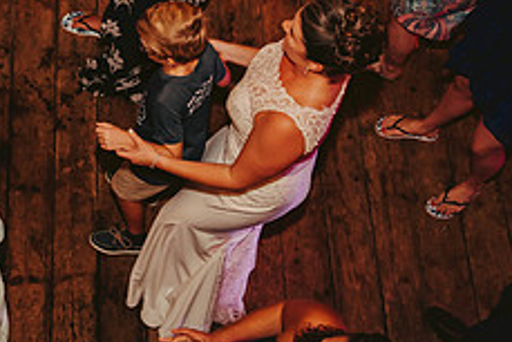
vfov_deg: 18.9
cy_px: 39
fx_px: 1010
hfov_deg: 26.5
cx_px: -27
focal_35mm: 71
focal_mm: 28
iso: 1250
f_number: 2.8
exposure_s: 1/125
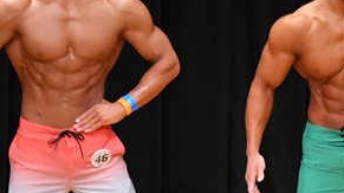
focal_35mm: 754
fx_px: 6871
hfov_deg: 2.9
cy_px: 133
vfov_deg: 1.6
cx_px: 429
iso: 4000
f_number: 5.6
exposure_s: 1/400
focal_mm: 180
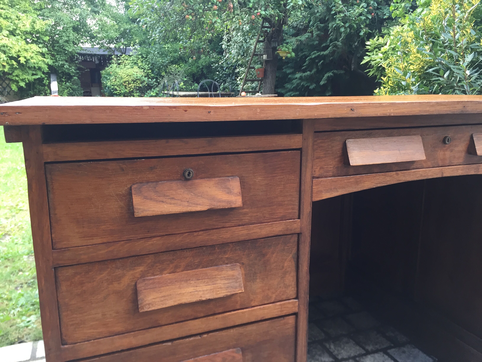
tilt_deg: -13.5
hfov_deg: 61.7
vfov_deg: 48.2
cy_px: 181
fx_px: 404
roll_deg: +0.5
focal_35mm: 29
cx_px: 241
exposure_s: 1/33
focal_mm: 4.15
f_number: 2.2
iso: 40
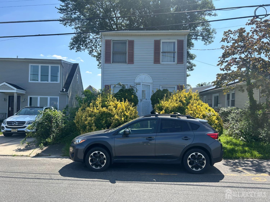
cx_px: 135
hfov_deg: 67.3
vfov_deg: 53.1
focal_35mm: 26
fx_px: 203
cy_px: 101
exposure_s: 1/2695
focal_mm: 5.7
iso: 50
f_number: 1.5
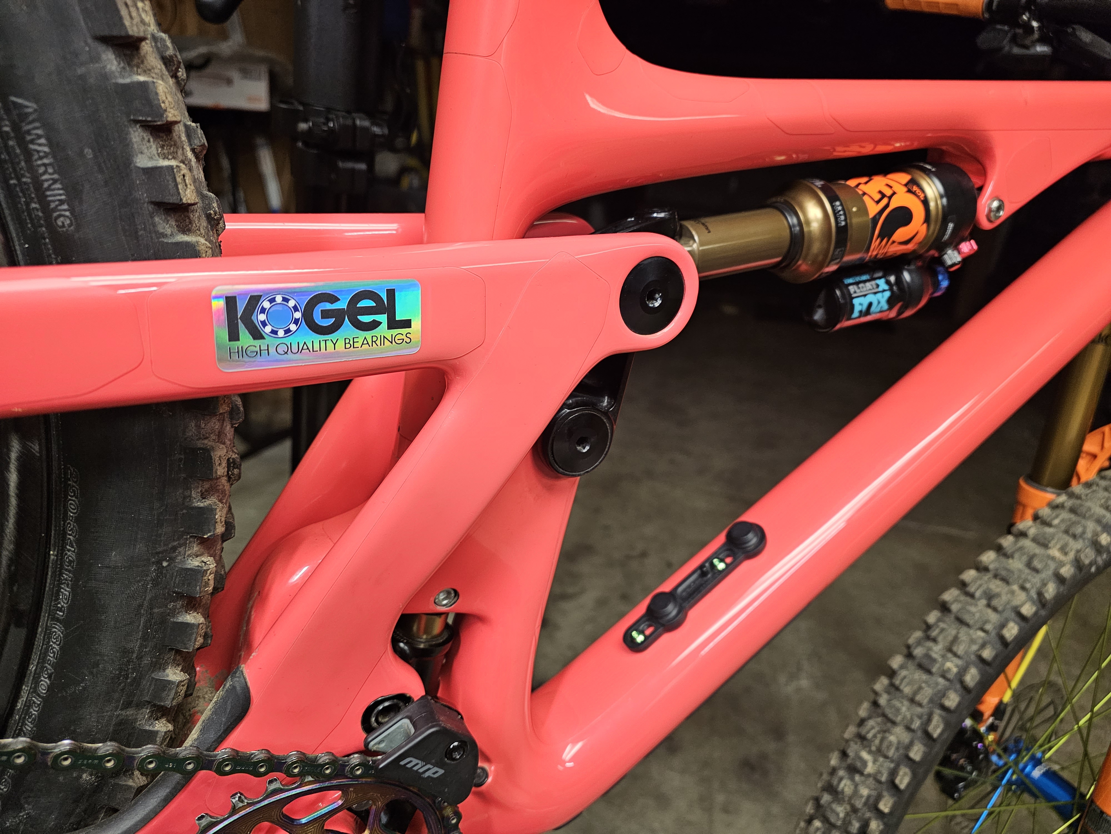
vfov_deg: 58.9
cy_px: 417
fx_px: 738
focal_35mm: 23
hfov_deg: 73.9
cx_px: 556
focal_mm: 6.3
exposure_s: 1/120
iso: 400
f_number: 1.7
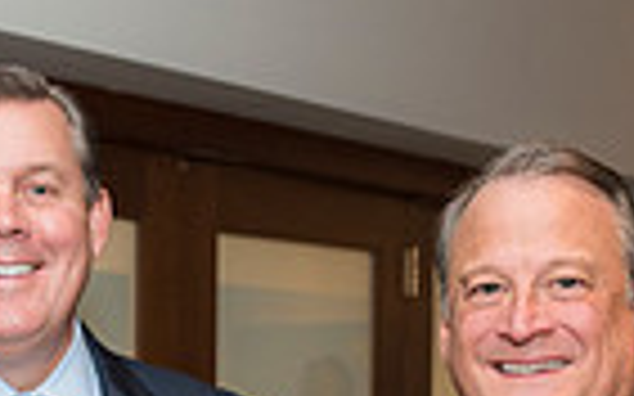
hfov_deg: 17.9
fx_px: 1900
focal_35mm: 110
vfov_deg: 11.5
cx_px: -162
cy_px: 569
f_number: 5
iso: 800
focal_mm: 26
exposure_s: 1/125
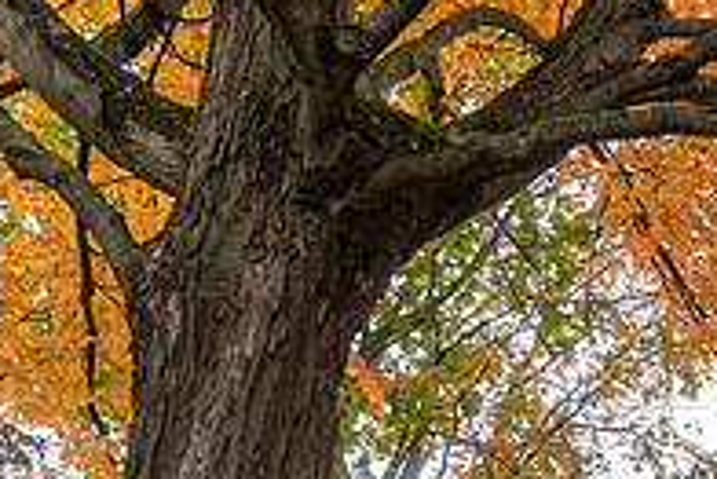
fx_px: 1535
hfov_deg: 24.9
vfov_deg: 16.5
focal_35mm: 77
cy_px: 668
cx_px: 734
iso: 1100
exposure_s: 1/80
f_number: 5
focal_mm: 24
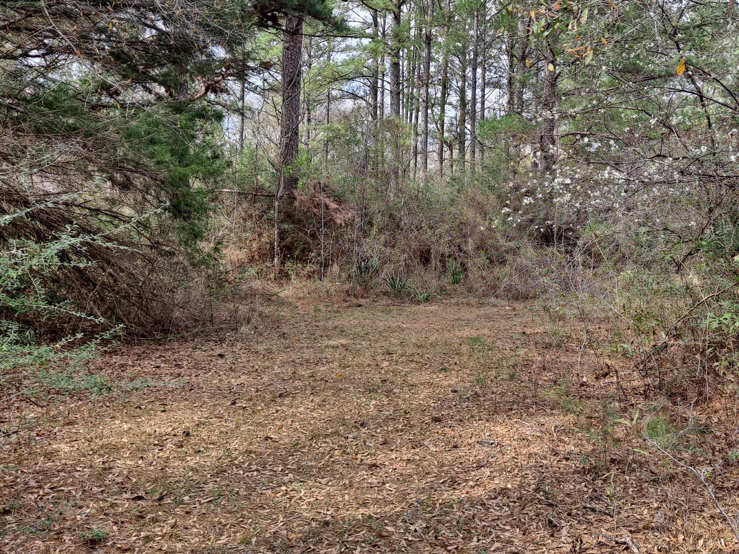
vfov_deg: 38.5
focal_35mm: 37
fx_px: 790
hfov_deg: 49.9
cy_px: 214
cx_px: 436
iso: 32
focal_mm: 4.6
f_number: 2
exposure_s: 1/512
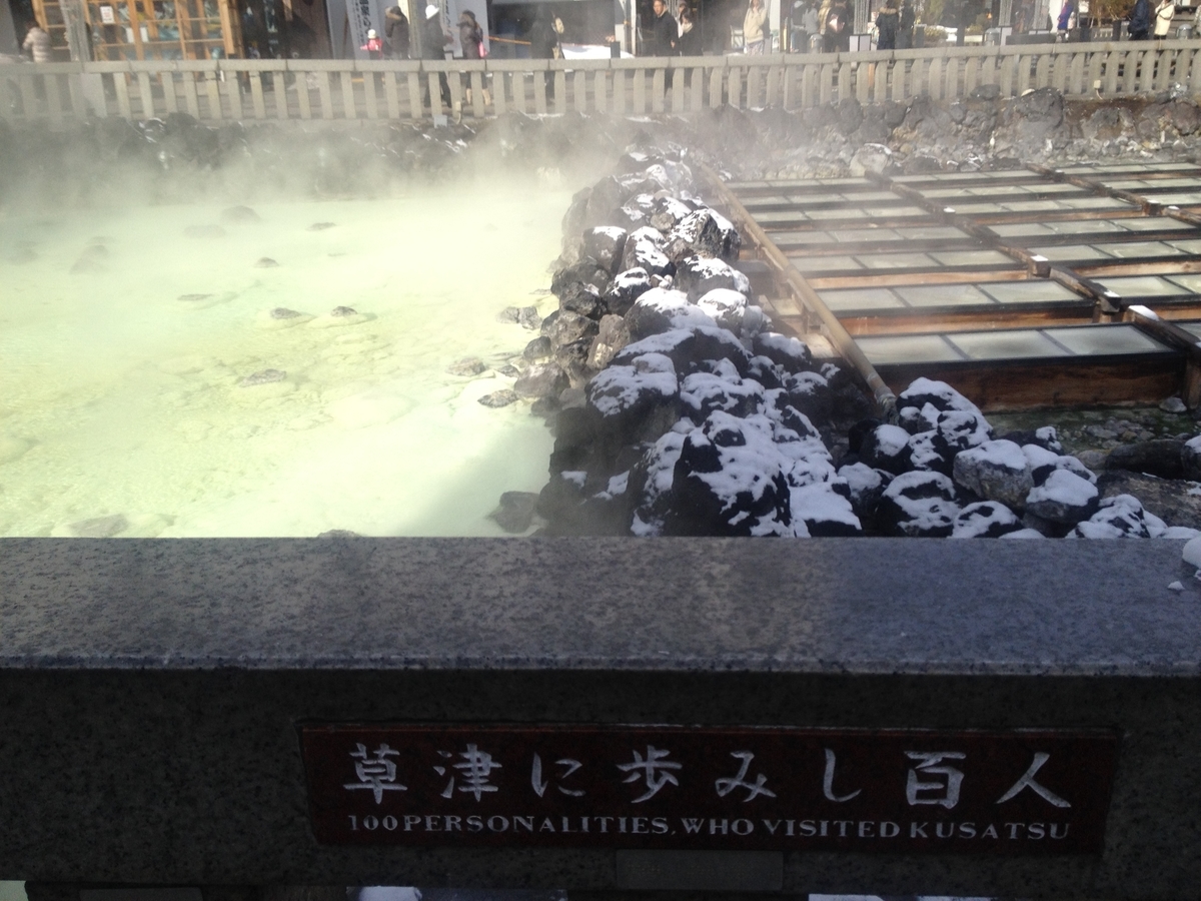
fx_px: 1214
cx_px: 600
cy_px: 450
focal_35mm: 35
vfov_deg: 40.7
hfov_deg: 52.6
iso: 64
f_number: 2.4
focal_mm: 4.28
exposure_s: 1/1842
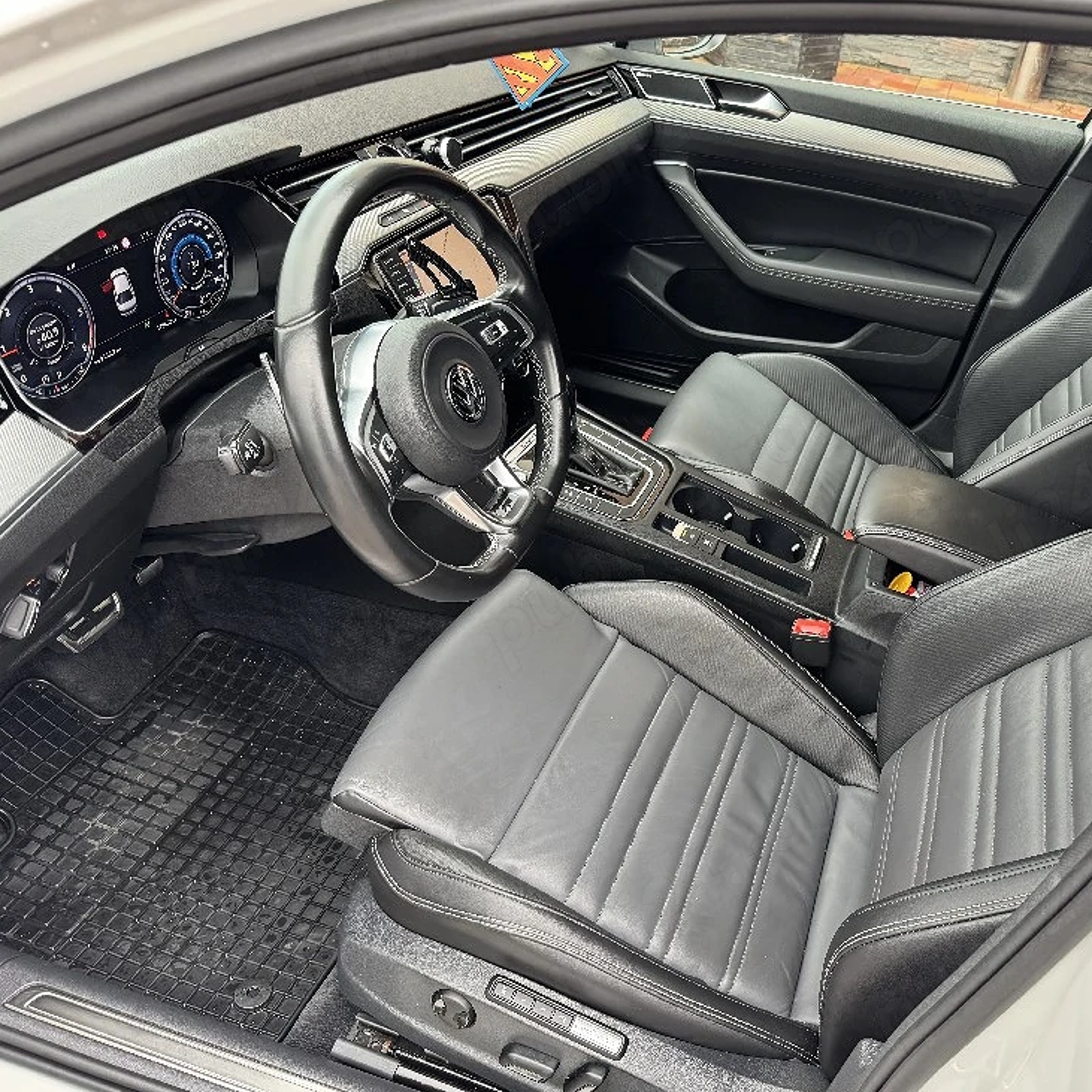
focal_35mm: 29
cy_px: 547
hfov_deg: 54.3
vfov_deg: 55.6
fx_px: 1035
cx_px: 744
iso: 200
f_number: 1.78
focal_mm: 6.76
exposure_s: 1/122
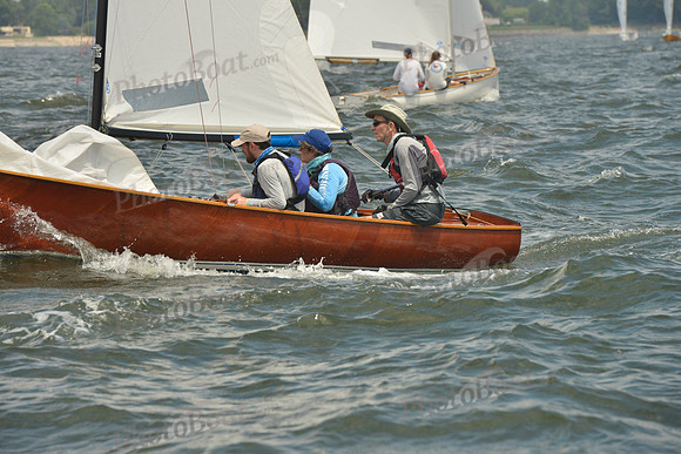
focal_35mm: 200
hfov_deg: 10.3
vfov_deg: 6.9
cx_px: 340
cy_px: 227
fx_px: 3784
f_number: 11
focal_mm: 200
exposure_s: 1/1250
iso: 400
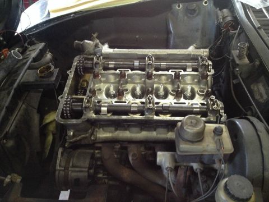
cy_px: 101
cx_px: 134
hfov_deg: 52.6
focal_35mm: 35
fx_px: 272
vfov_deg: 40.7
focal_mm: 4.28
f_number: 2.4
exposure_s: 1/20
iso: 400
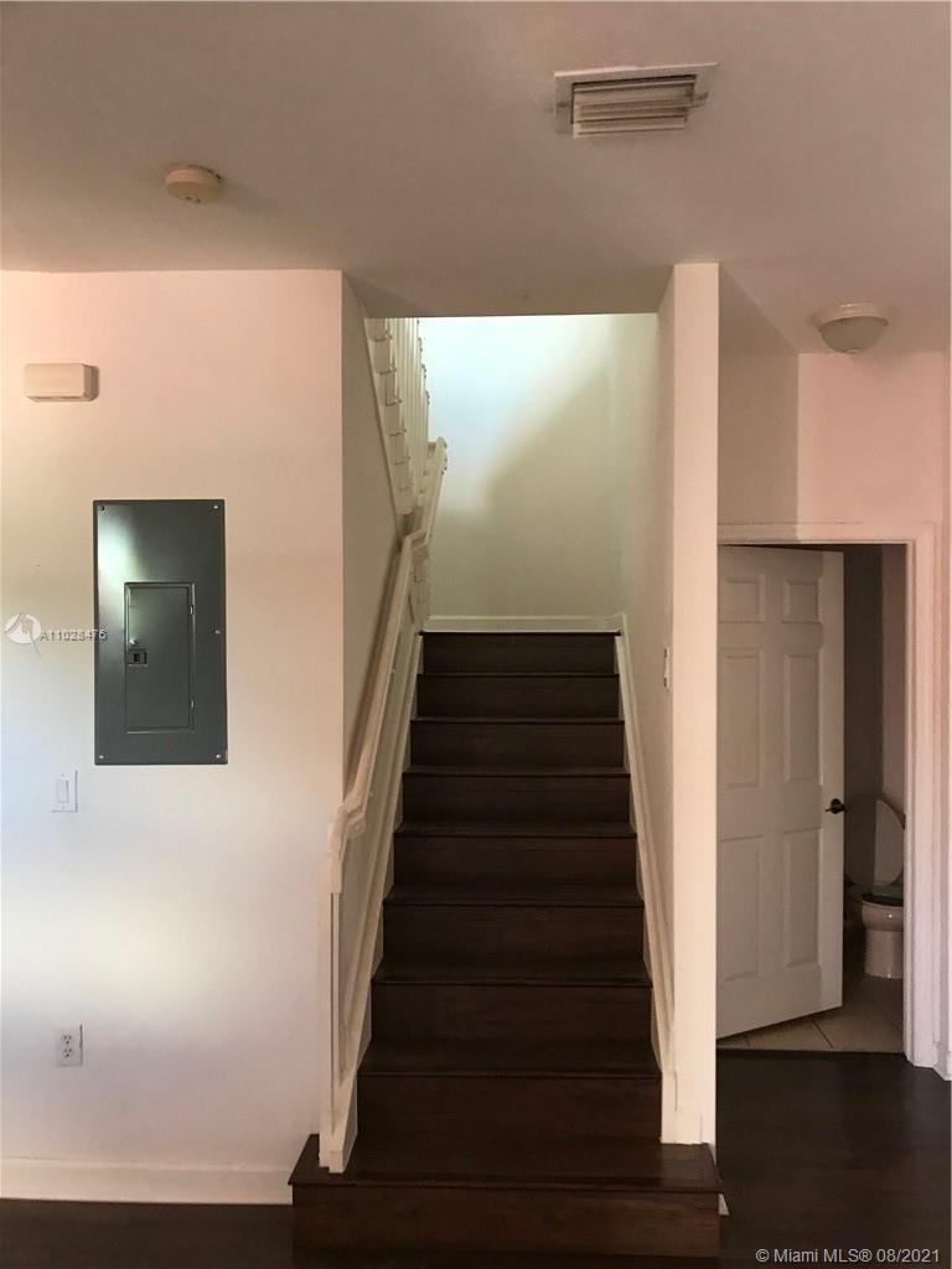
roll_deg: -0.1
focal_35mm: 28
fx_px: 1027
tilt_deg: +1.3
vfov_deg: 63.4
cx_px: 476
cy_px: 634
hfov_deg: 49.7
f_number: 1.8
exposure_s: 1/15
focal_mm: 3.99
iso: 40
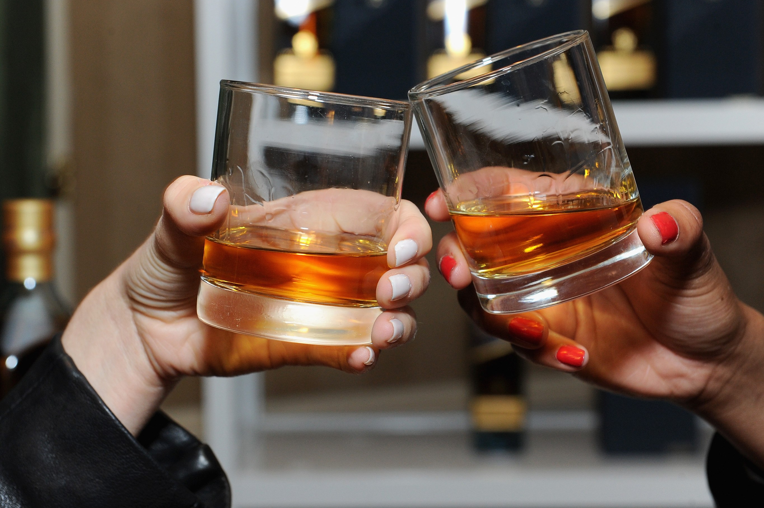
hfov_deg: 26.3
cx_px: 402
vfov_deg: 17.7
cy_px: 235
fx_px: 1633
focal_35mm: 77
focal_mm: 70
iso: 1250
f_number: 8
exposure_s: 1/30
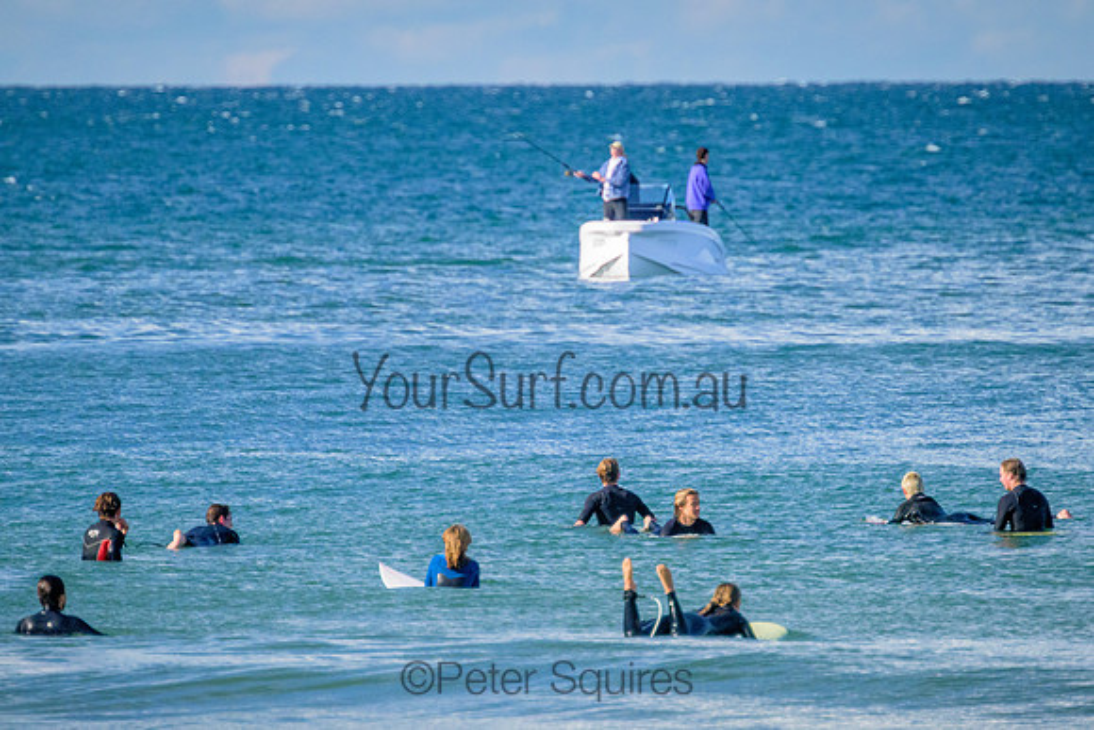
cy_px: 316
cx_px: 622
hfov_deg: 2.3
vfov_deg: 1.5
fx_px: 27725
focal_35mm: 912
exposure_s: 1/1250
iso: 3200
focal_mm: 800
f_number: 11
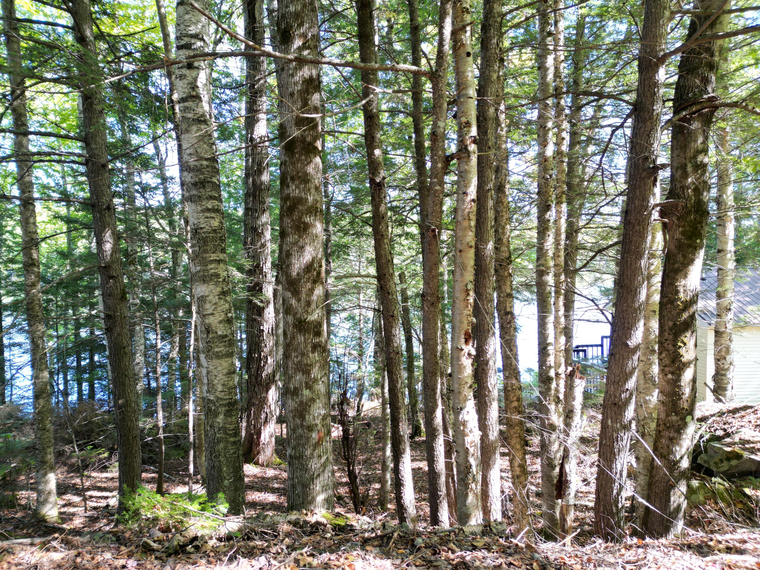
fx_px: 527
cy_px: 285
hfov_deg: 71.6
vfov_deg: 56.8
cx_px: 380
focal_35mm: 24
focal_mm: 6.72
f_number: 1.7
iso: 100
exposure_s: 1/80
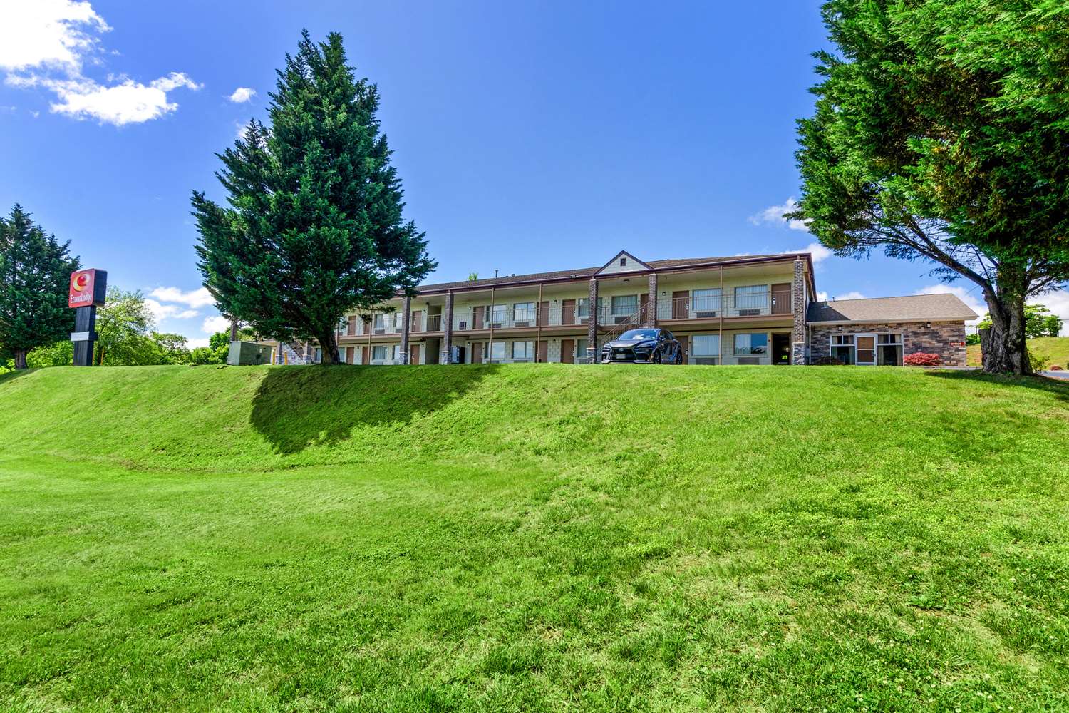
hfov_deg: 95.0
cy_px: 356
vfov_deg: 72.1
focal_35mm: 16
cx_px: 534
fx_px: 490
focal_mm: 11
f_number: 11
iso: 200
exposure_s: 1/250
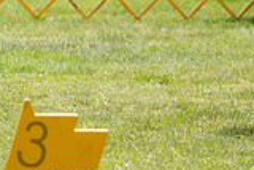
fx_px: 3008
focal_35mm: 426
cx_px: 444
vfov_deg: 3.2
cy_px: -52
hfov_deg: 4.8
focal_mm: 111
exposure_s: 1/1000
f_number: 3.5
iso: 125
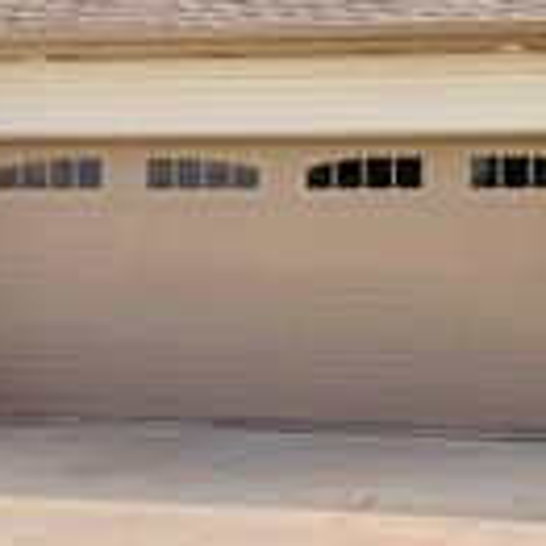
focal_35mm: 81
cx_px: 554
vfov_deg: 21.3
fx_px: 1445
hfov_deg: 20.7
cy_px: 198
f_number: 1.78
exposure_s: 1/10309
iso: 80
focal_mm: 6.76
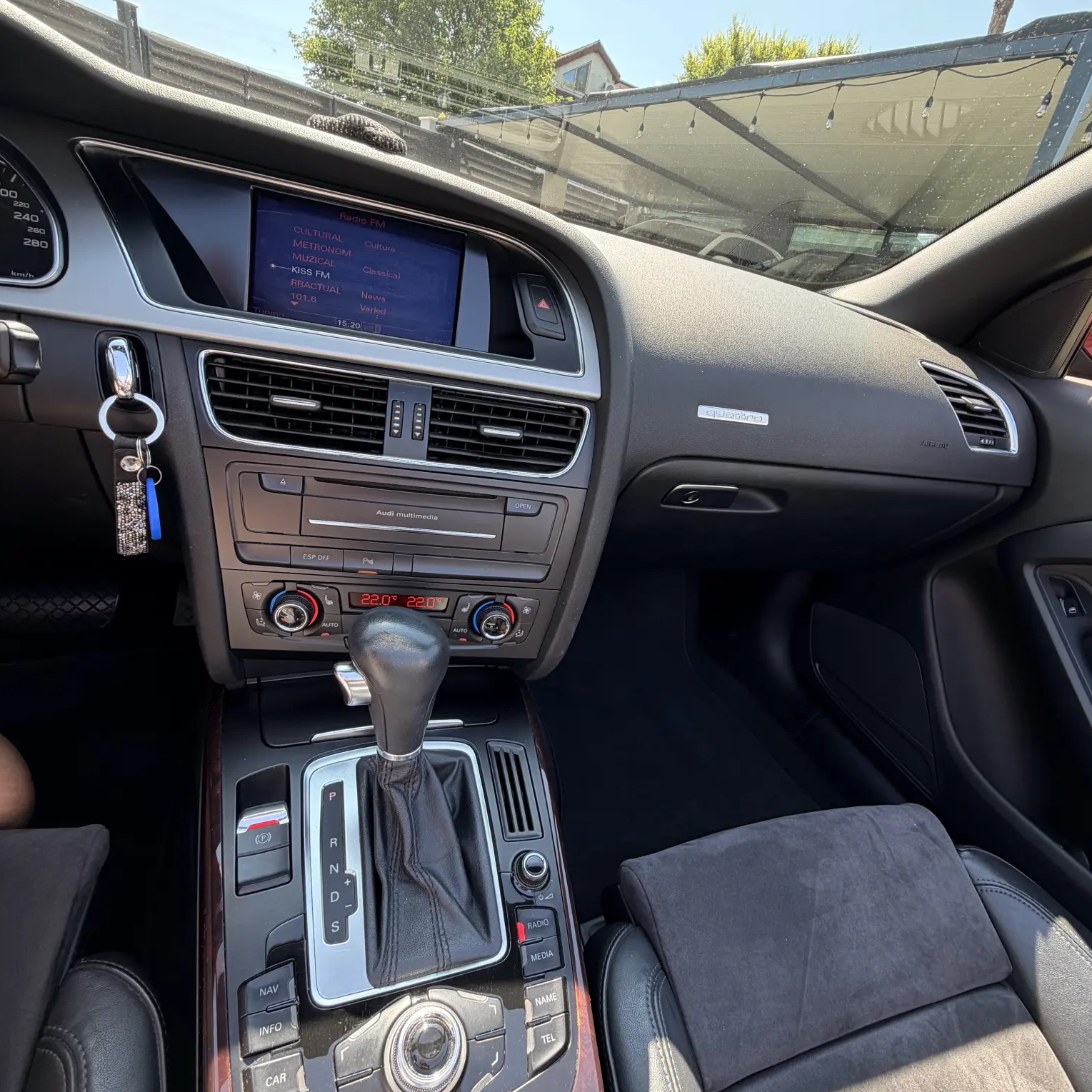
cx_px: 560
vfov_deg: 84.0
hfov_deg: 84.0
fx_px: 607
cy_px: 544
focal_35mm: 17
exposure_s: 1/133
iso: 40
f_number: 2.2
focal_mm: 2.22
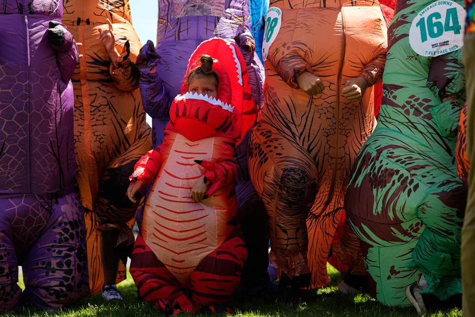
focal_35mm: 70
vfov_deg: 19.4
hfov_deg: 28.9
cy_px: 158
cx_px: 238
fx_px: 923
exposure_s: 1/4000
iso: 500
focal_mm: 70
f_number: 2.8
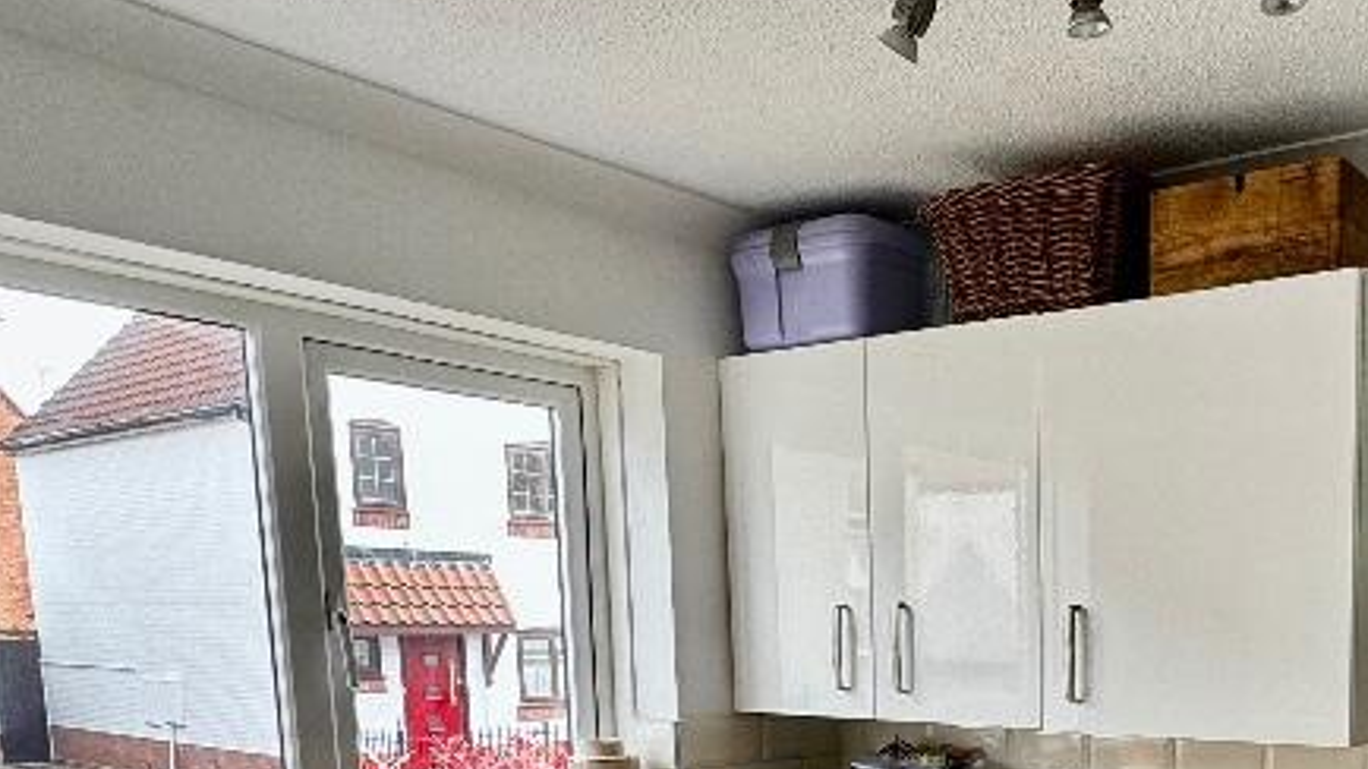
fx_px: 1306
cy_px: 810
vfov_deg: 30.0
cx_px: 1204
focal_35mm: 36
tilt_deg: -8.7
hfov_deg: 49.8
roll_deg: +0.0
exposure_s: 1/99
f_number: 2.2
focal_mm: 2.22
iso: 80
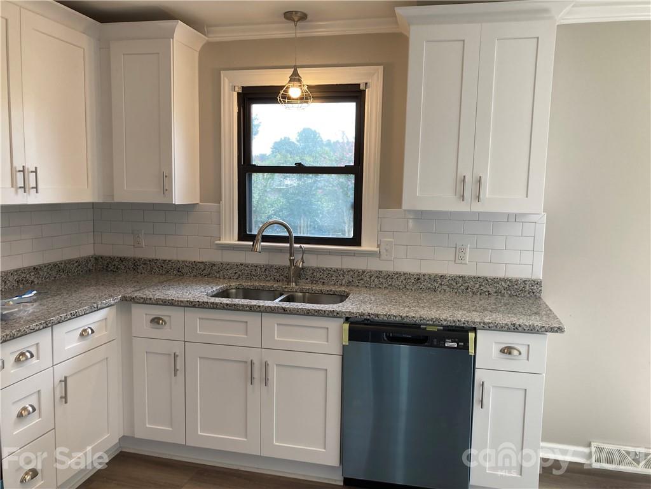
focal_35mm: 28
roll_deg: -1.0
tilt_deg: -8.0
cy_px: 244
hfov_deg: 63.4
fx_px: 527
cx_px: 326
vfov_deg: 49.7
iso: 64
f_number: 1.8
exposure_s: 1/120
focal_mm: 3.99
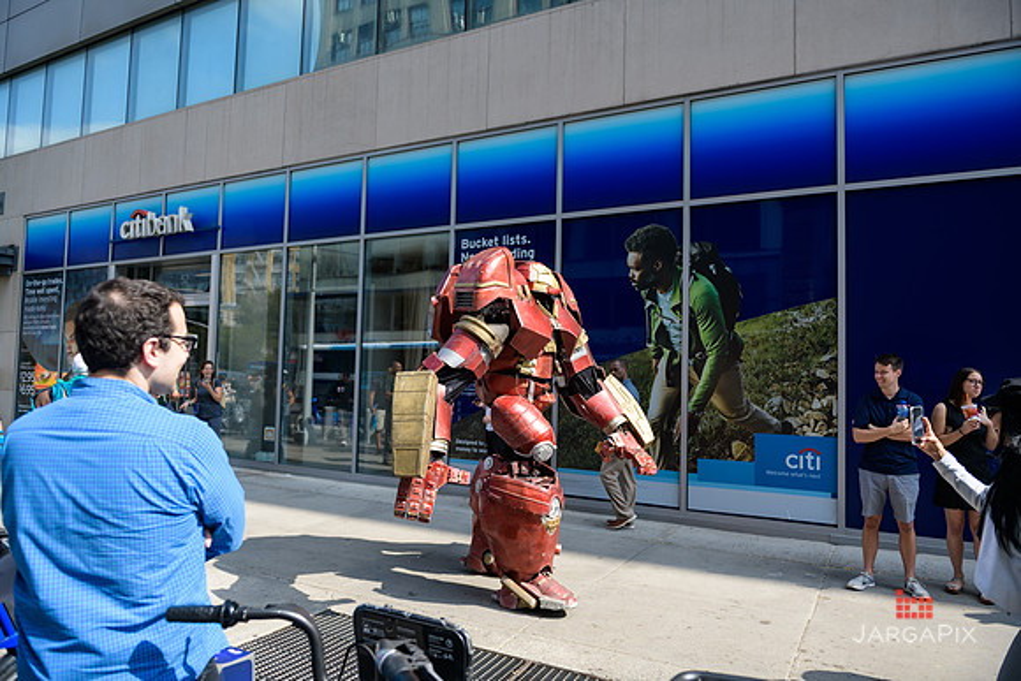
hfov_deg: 73.7
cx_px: 510
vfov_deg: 53.2
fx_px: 681
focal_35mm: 24
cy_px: 340
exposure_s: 1/1250
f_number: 3.2
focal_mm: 24
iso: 200
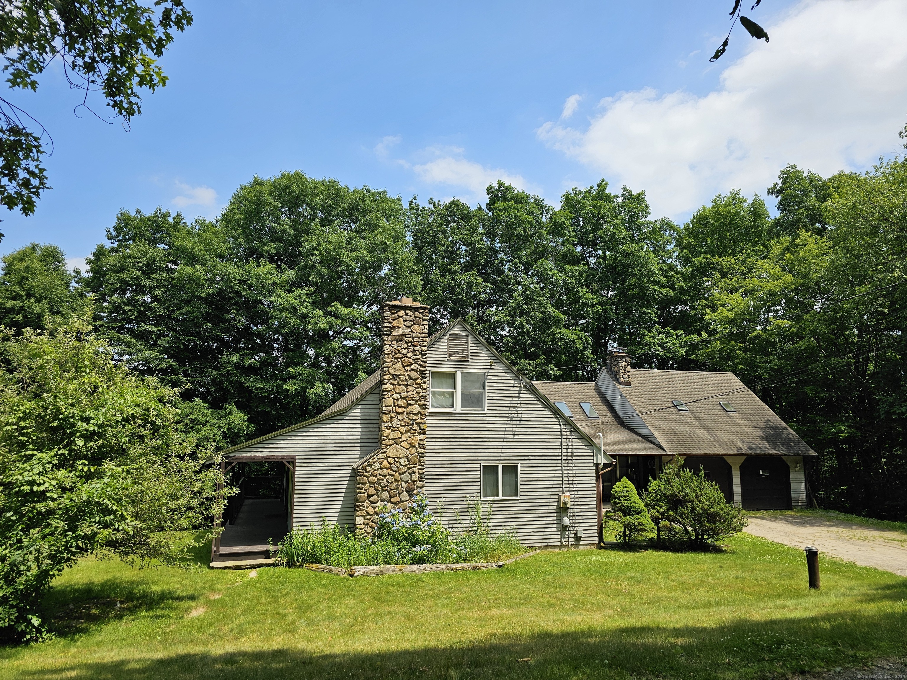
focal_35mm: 23
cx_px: 454
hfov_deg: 73.9
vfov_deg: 58.9
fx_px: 603
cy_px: 340
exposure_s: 1/1318
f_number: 1.7
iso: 16
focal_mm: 6.3
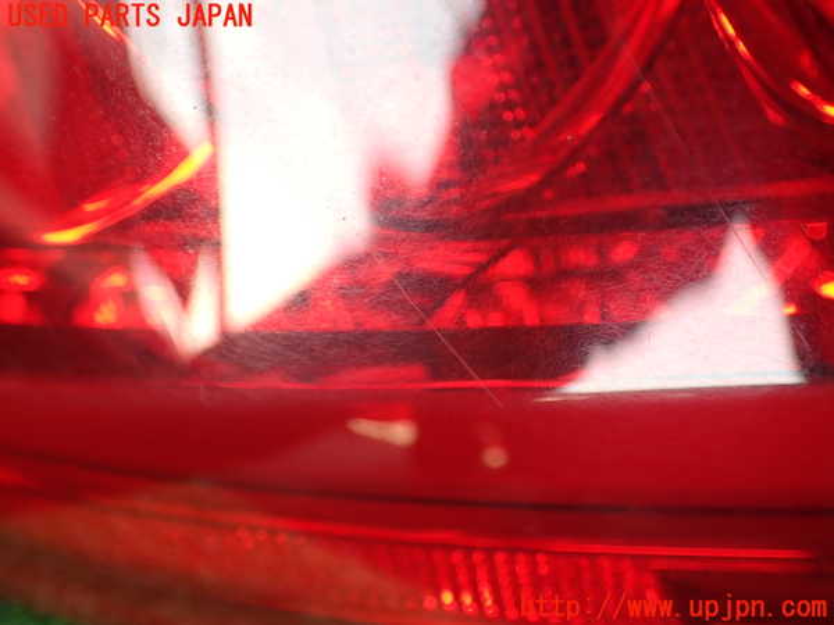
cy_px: 312
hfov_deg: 56.8
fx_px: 771
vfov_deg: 44.2
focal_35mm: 32
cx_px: 417
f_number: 2.4
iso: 100
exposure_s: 1/60
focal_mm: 5.79
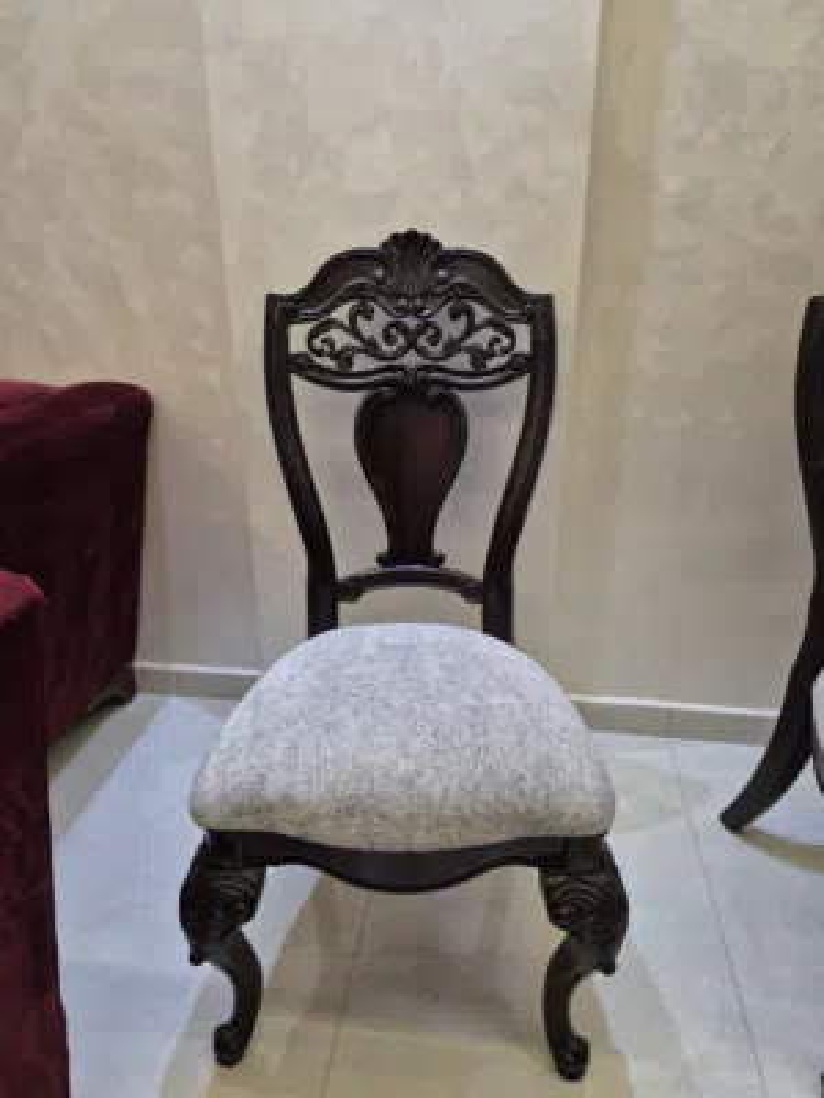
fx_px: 730
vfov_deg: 73.9
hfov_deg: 58.9
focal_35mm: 23
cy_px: 549
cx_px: 412
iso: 250
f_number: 1.8
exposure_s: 1/100
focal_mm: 5.4
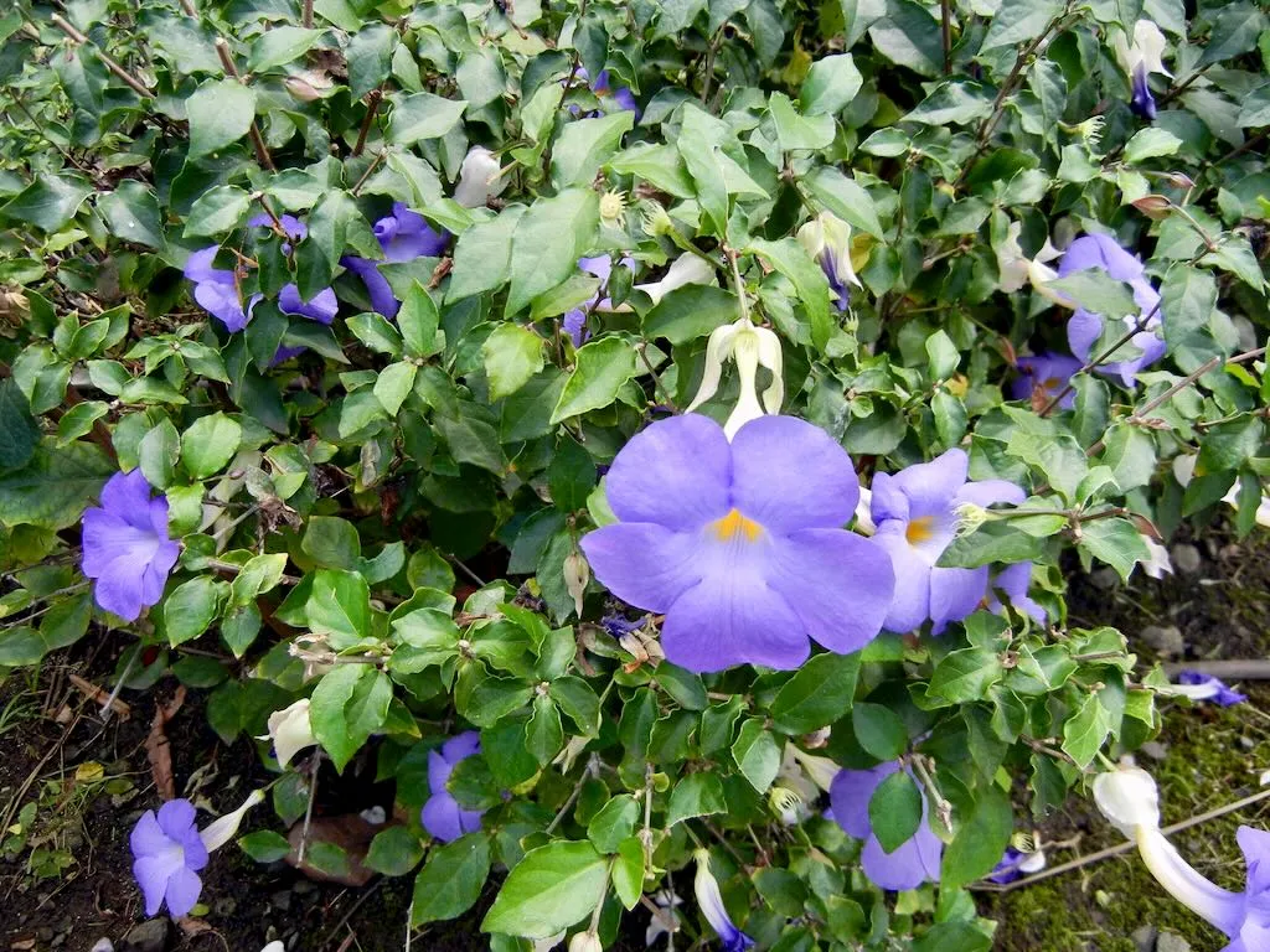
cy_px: 476
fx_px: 1101
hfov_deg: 60.0
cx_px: 635
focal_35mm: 30
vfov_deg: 46.8
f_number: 3.5
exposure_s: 1/161
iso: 160
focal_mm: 5.4
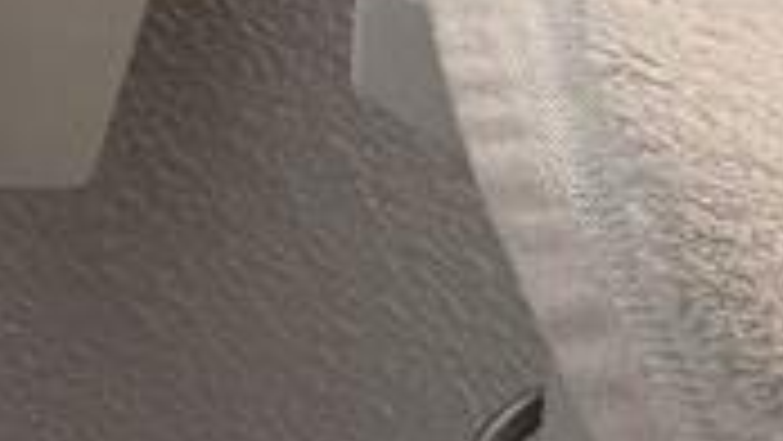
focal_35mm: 90
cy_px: -1066
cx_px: -1444
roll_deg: -1.5
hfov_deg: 12.3
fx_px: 1869
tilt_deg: -4.1
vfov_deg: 9.2
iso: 160
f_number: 2.2
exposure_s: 1/120
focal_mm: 2.22
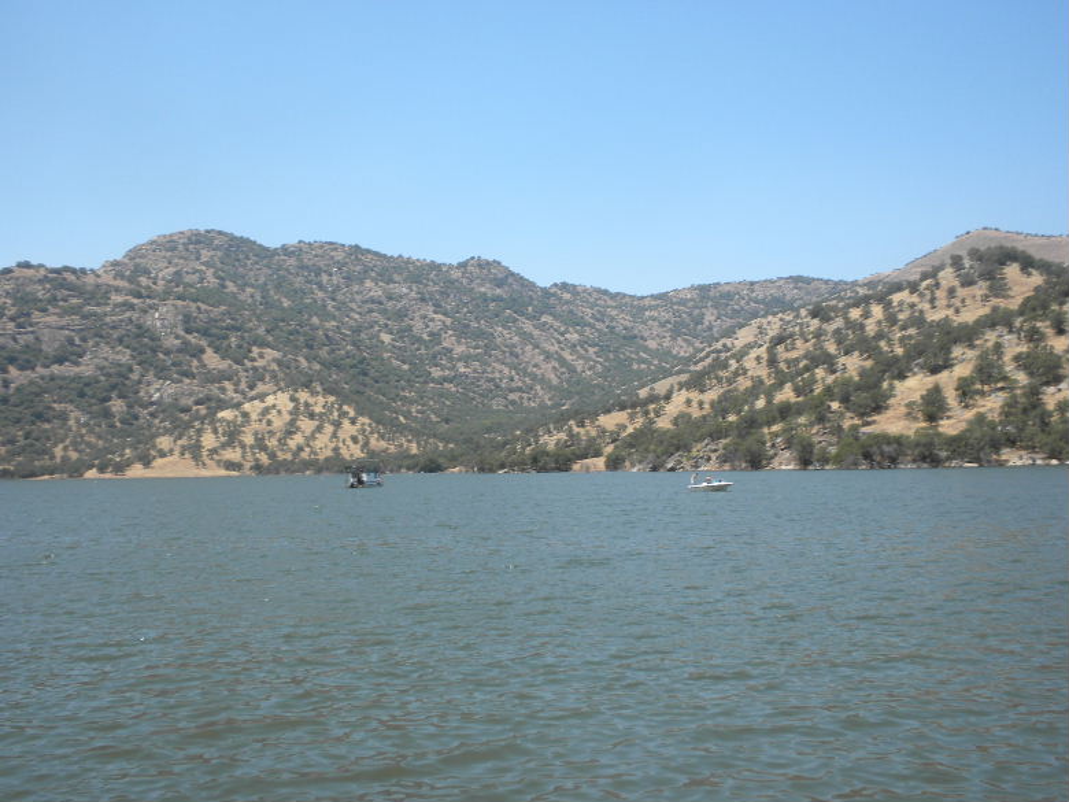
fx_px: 1143
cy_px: 401
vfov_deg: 38.7
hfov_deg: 50.1
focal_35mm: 37
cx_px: 534
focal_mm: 6.6
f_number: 10
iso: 64
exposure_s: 1/72.4
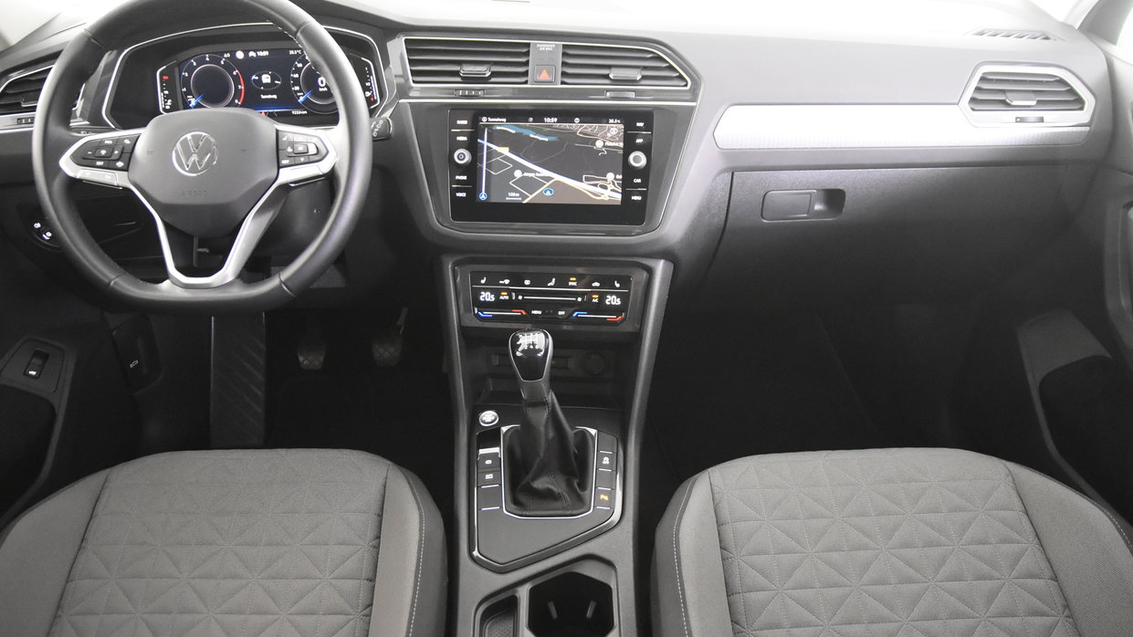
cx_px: 555
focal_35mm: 28
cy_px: 288
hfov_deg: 68.8
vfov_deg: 42.1
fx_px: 827
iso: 5000
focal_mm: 17
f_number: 2.8
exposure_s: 1/25
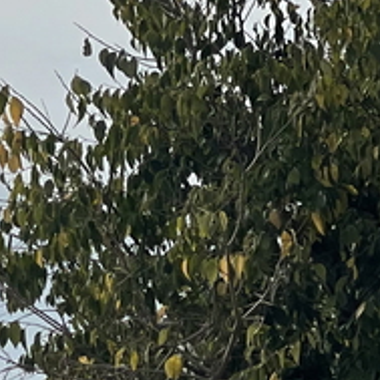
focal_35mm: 324
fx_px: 4024
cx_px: -360
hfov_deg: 5.3
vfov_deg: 5.3
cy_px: 672
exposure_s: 1/2538
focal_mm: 7.5
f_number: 2.2
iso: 20
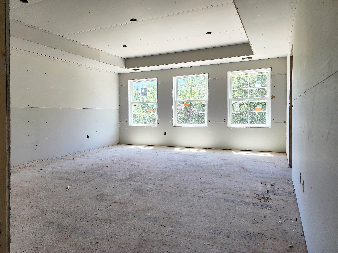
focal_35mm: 23
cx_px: 169
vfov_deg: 58.9
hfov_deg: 73.9
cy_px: 126
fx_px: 225
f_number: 1.8
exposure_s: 1/180
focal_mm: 6.4
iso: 50
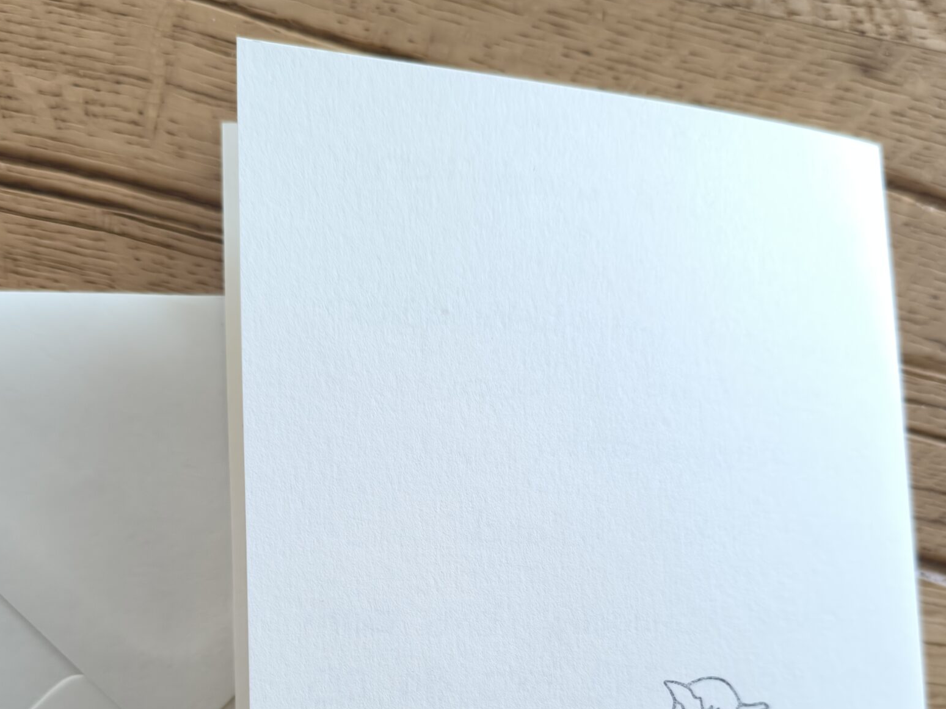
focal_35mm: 38
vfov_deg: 36.4
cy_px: 569
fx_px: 1039
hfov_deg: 49.0
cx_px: 460
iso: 1250
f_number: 1.65
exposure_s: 1/50
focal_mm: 6.14
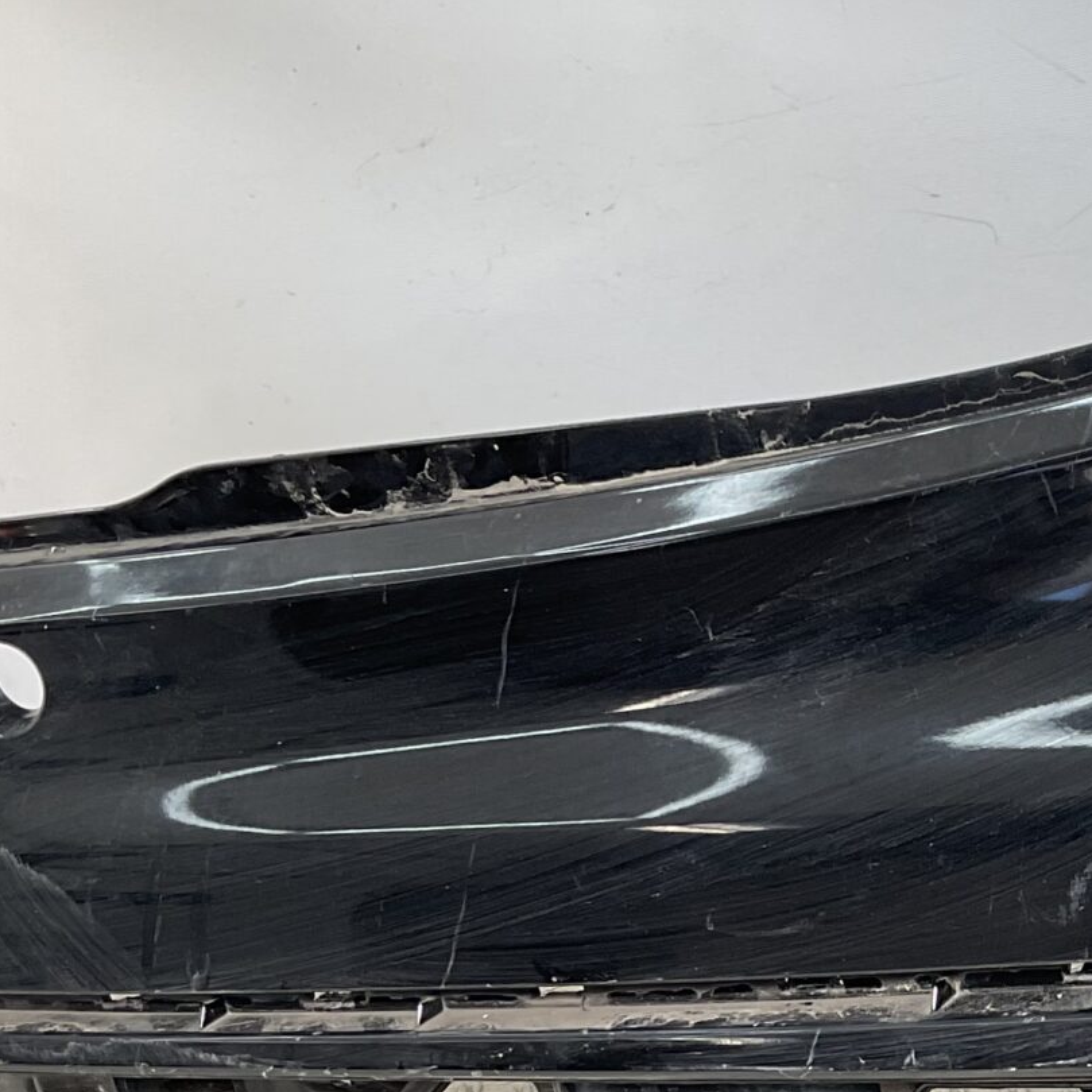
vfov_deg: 21.0
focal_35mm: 81
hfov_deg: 20.3
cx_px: 1225
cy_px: 925
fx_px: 2891
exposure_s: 1/172
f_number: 1.8
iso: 16
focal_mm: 3
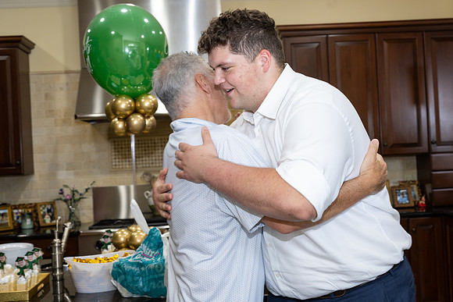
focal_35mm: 44
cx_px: 226
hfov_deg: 44.5
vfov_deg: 30.5
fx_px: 554
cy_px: 151
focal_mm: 44
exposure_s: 1/60
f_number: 5.6
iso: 800
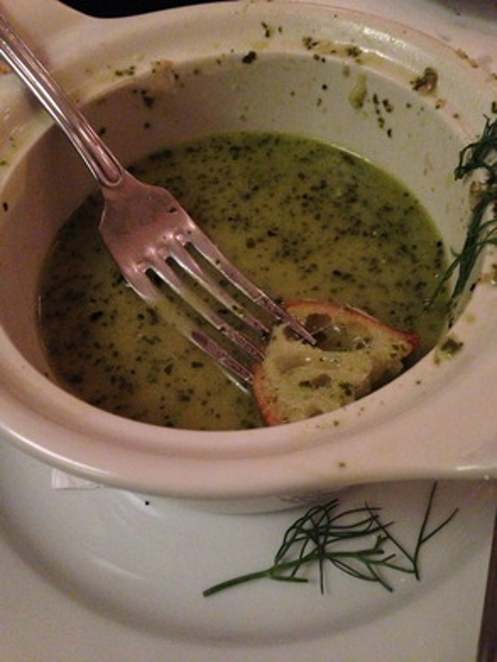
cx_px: 248
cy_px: 331
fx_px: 632
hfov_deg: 42.9
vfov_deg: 55.4
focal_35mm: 33
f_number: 2.4
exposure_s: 1/15
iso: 800
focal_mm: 4.13
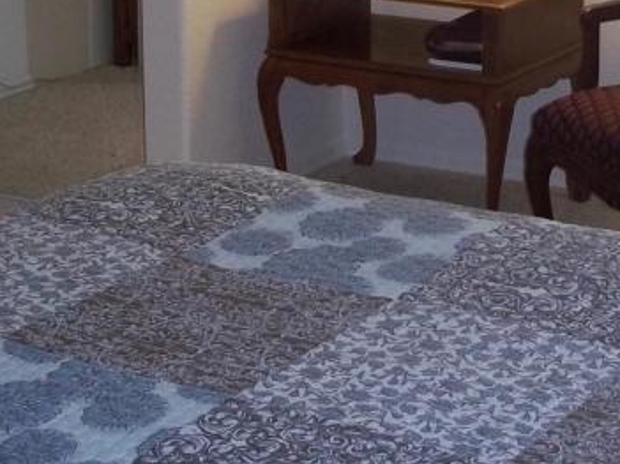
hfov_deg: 18.7
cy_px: -125
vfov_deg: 13.6
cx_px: 408
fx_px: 1880
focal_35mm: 105
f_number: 3.1
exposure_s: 1/40
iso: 160
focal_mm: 6.5
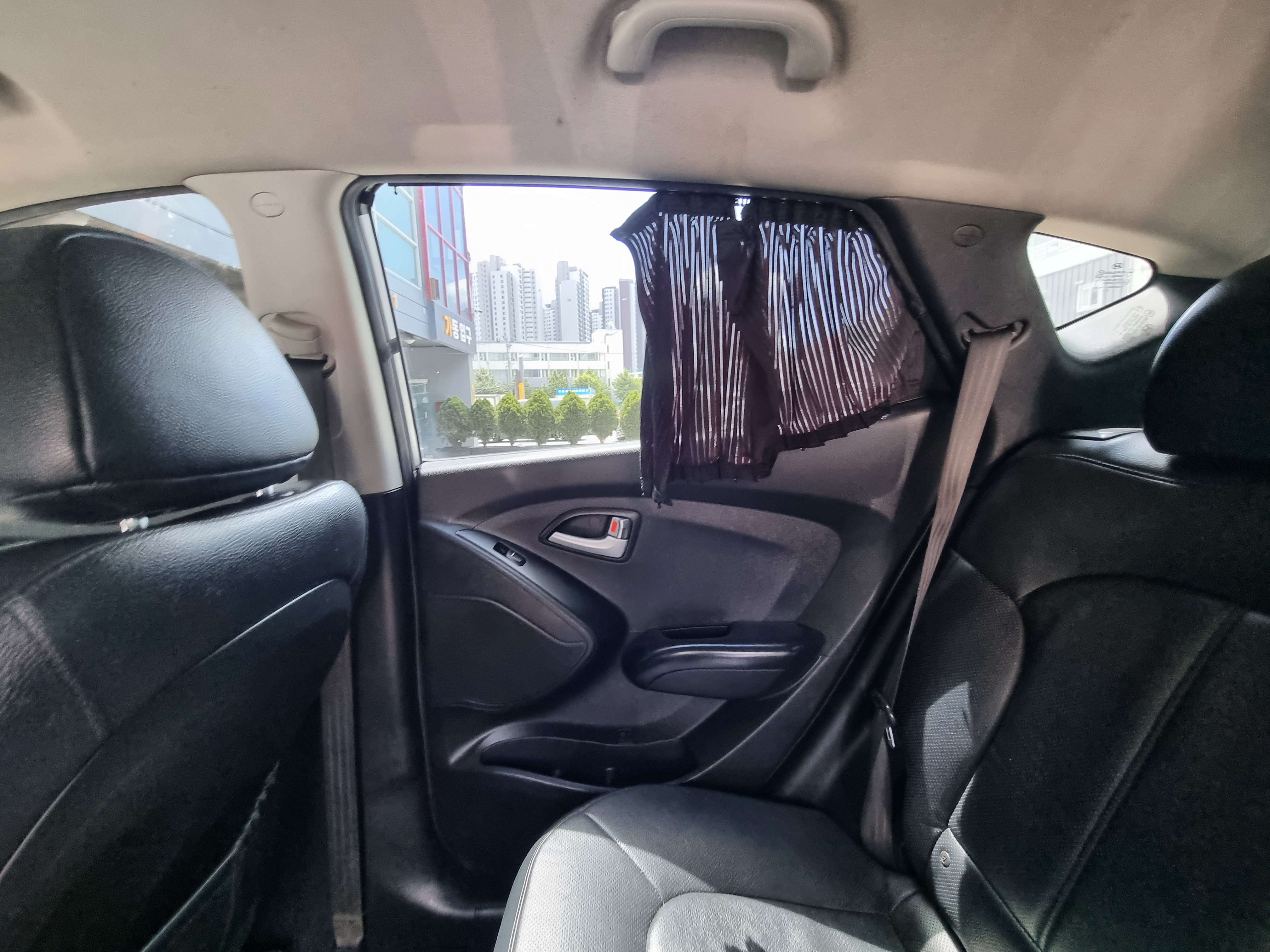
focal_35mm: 13
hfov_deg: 106.2
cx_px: 635
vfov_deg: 89.9
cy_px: 476
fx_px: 477
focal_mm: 2.2
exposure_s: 1/60
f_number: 2.2
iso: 250
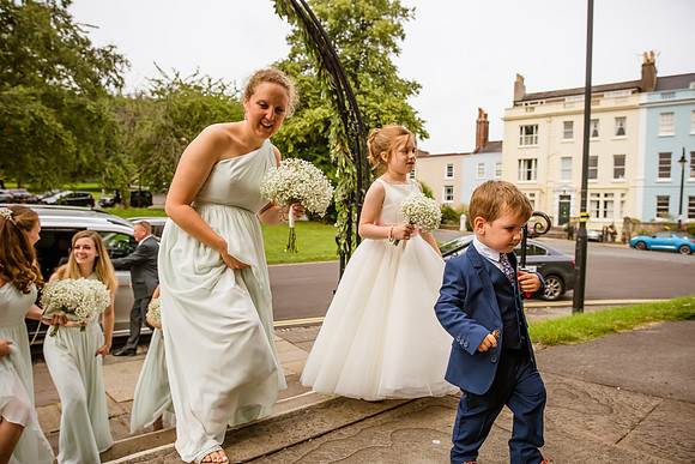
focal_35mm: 24
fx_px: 463
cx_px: 348
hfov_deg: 73.7
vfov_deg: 53.2
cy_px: 232
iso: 220
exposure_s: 1/1600
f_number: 4.5
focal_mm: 24
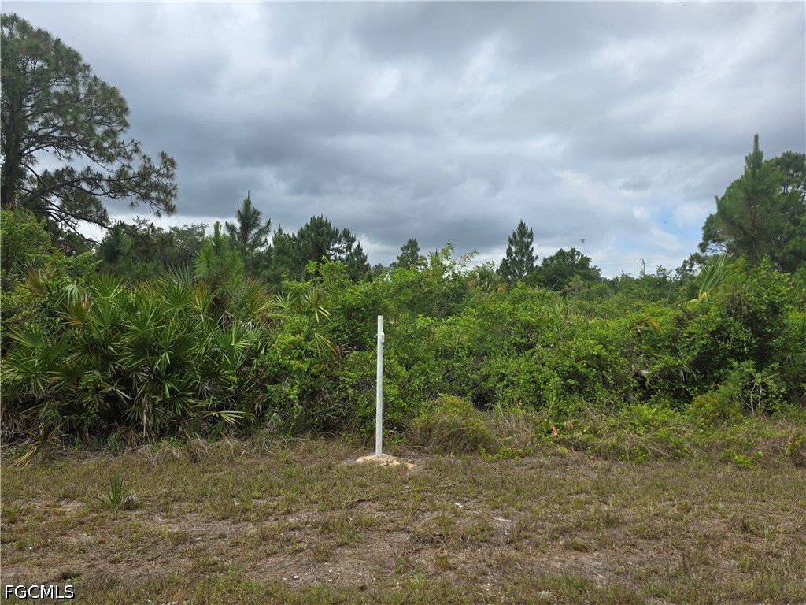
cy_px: 302
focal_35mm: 23
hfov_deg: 73.9
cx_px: 403
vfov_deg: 58.9
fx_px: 536
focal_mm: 6.3
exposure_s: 1/720
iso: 12
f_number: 1.7
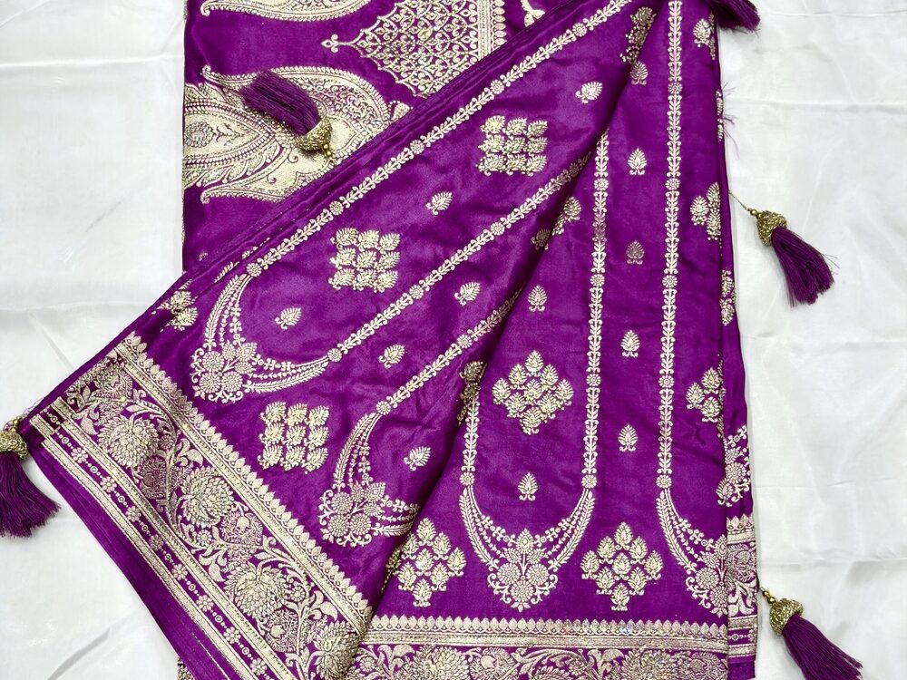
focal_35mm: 48
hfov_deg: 39.7
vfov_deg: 30.3
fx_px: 1258
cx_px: 454
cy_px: 340
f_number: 1.78
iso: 64
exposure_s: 1/368
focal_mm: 6.76
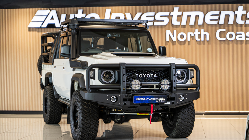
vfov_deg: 15.3
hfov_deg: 26.9
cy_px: 79
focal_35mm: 79
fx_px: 522
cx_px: 125
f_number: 3.5
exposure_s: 1/125
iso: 640
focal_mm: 75
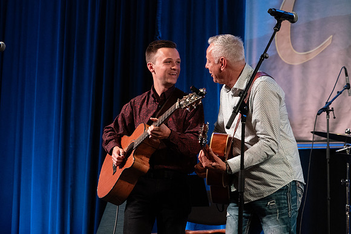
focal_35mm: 105
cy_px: 117
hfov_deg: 19.5
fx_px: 1024
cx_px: 176
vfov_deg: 13.0
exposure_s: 1/200
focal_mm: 105
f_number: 6.3
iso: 6400
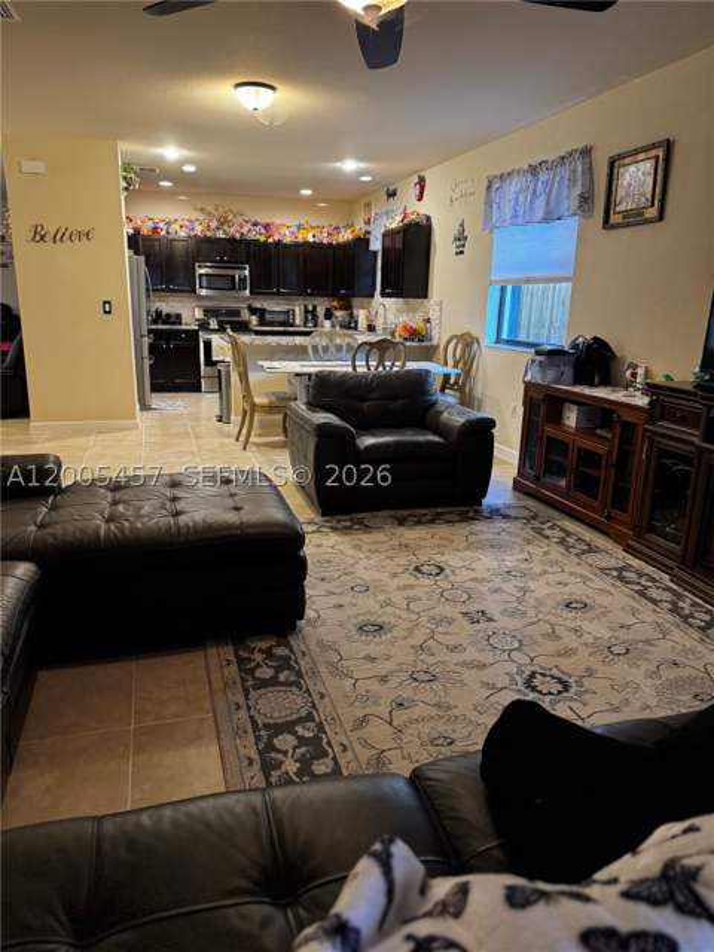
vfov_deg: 71.6
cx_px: 357
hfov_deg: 56.8
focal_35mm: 24
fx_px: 660
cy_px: 476
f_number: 1.78
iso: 500
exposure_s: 1/60
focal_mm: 6.76
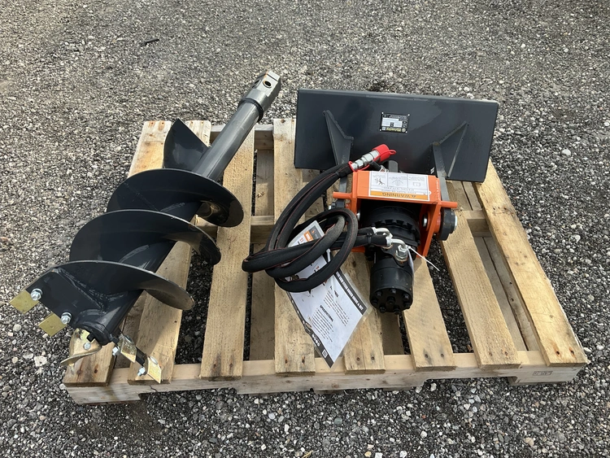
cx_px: 305
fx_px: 511
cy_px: 229
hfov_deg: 61.6
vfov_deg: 48.3
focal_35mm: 29
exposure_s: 1/259
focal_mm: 3
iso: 25
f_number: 1.8
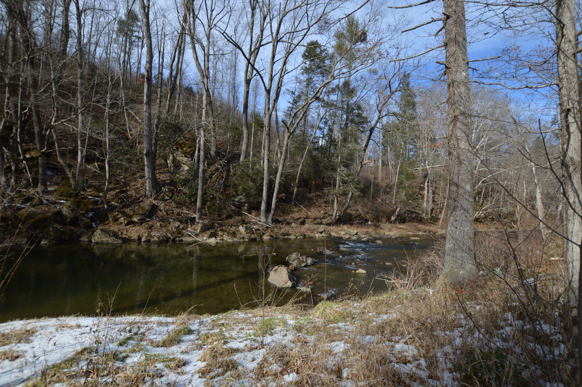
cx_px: 291
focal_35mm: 15
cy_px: 194
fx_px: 242
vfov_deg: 77.2
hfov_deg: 100.4
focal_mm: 10
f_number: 7.1
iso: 100
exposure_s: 1/200
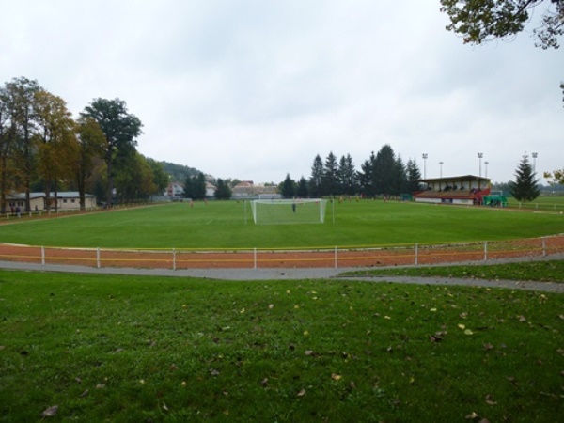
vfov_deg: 56.8
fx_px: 391
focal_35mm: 24
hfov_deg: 71.6
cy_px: 212
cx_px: 282
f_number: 3.3
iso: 100
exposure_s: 1/250
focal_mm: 4.3
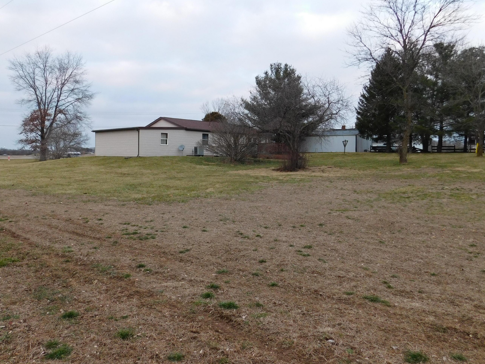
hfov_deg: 61.5
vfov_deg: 48.1
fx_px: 406
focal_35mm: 29
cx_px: 220
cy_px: 156
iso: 125
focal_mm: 4.5
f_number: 3.1
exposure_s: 1/80
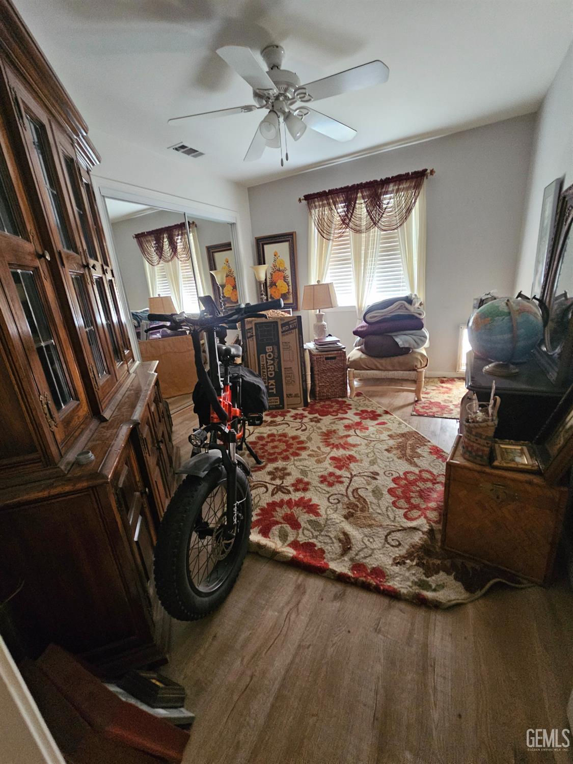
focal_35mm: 13
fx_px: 287
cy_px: 382
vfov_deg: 106.2
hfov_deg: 89.9
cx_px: 286
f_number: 2.2
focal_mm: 2.2
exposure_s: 1/24
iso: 640
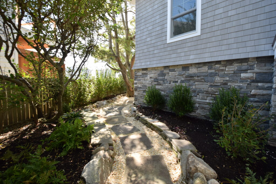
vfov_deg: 77.3
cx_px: 138
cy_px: 92
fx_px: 115
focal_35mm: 15
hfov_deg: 100.4
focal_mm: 10
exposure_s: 1/100
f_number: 5
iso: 100
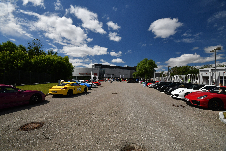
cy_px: 76
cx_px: 113
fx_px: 94
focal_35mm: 15
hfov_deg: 100.4
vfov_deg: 77.3
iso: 640
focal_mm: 10
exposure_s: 1/640
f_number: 13
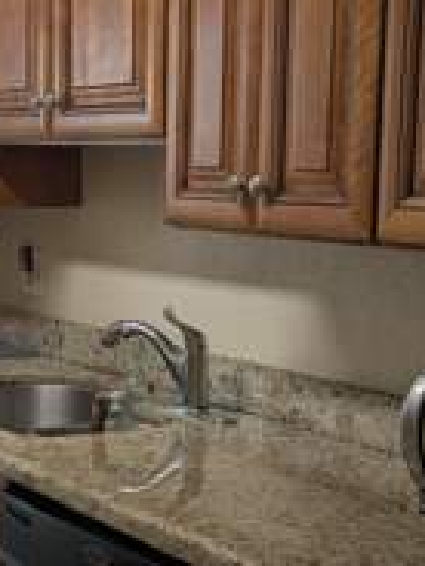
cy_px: 468
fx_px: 1424
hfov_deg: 16.9
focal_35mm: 87
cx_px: 89
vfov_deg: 22.2
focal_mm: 5.43
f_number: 1.89
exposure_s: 1/40
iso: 57
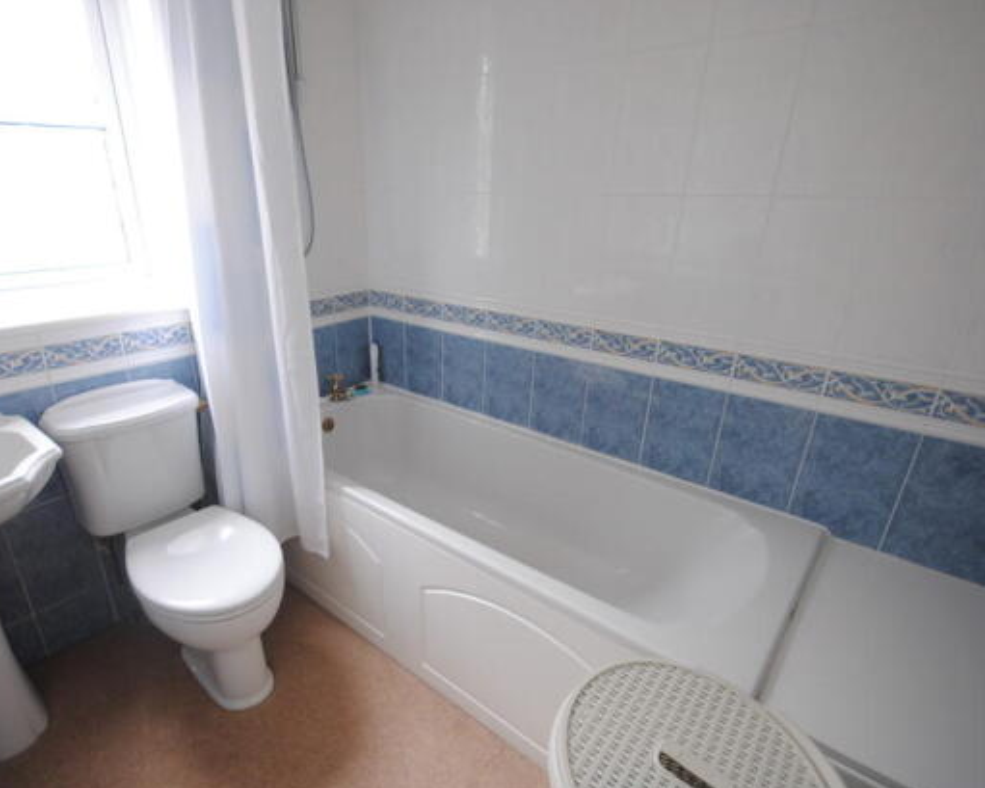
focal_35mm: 18
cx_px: 427
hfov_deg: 85.9
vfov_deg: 73.8
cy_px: 417
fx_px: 525
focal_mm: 10
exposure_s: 1/30
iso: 400
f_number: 4
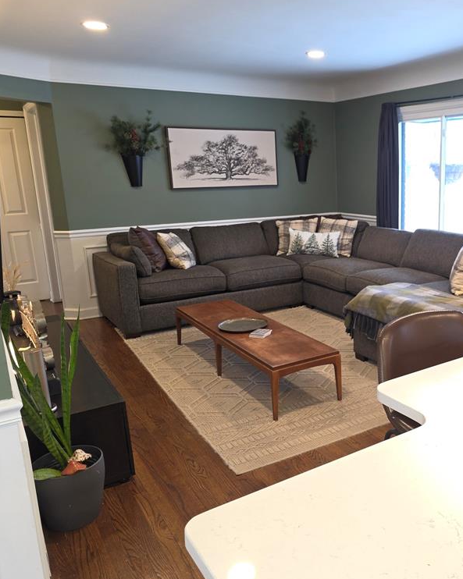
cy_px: 291
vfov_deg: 57.2
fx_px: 531
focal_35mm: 31
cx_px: 373
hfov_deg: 44.7
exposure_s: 1/30
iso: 100
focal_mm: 6.3
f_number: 1.7
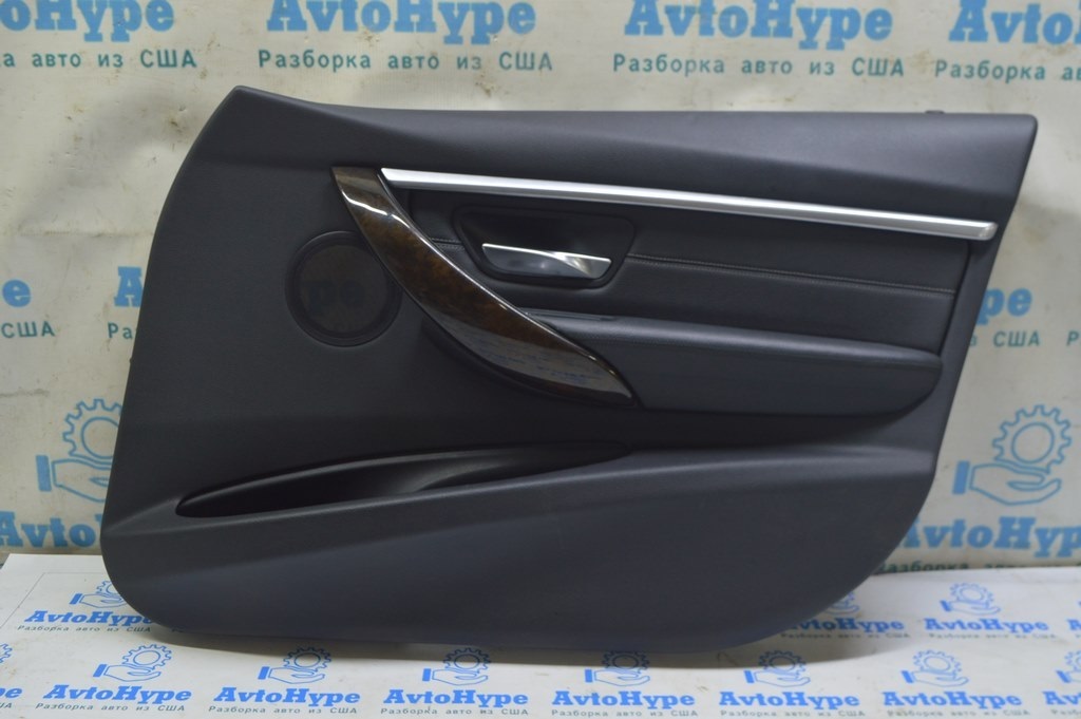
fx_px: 1125
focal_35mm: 38
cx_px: 540
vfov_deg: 35.4
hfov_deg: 51.3
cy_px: 360
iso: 400
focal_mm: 25
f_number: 5.6
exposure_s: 1/20
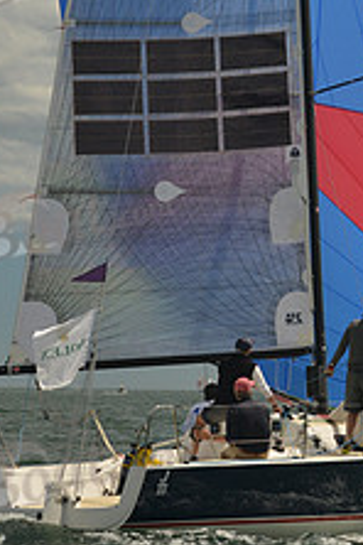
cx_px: 300
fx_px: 2768
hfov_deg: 7.5
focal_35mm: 183
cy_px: 81
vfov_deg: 11.2
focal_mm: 70
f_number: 7.1
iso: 400
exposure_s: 1/1000
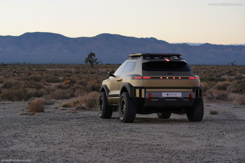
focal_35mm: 85
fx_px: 578
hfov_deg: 23.9
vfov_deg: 16.1
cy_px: 82
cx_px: 122
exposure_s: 1/100
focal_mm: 85
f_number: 4
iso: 320
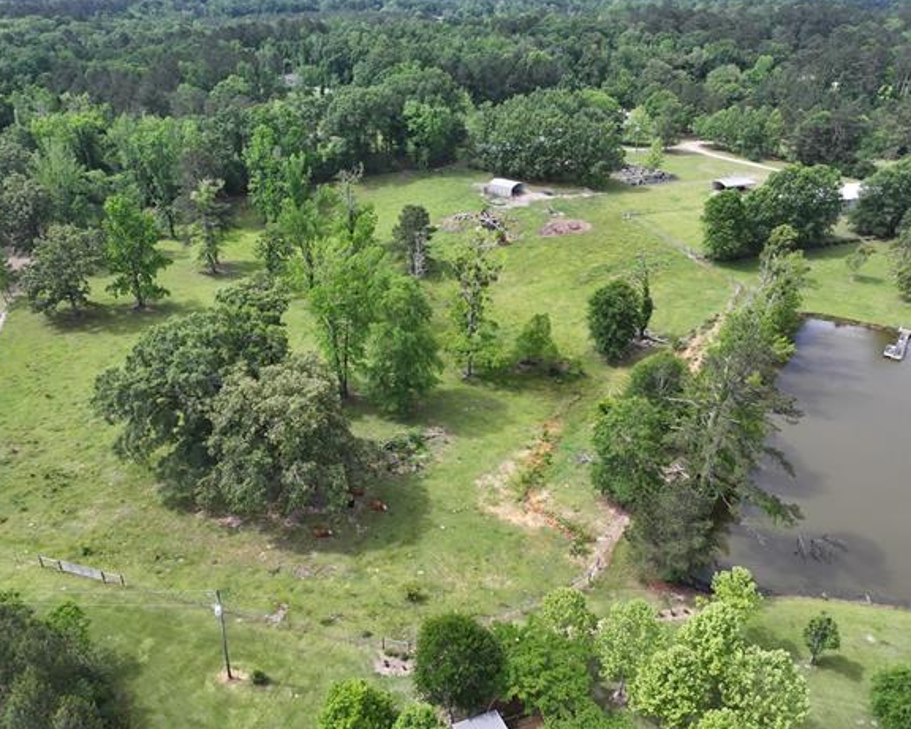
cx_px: 418
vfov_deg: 54.9
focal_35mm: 26
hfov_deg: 65.9
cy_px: 361
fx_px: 701
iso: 100
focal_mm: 12.29
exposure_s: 1/1000
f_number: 2.8
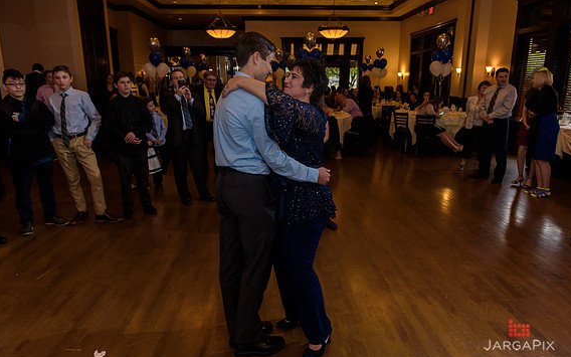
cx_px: 289
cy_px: 177
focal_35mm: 25
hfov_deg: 72.5
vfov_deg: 49.3
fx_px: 389
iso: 1250
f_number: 3.2
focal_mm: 24
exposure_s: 1/125
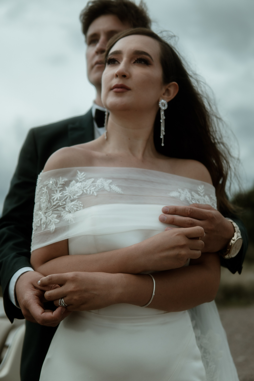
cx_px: 127
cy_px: 190
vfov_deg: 43.6
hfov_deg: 29.9
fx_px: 476
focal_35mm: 45
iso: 100
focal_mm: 30
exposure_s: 1/1600
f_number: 2
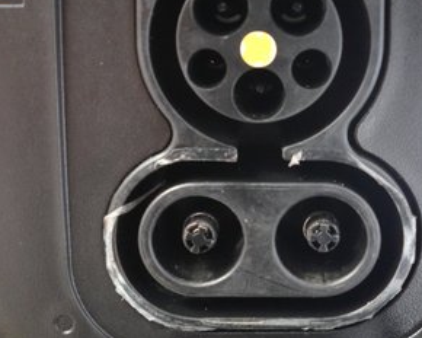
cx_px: 266
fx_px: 724
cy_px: 84
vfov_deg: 25.9
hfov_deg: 32.3
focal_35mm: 58
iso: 12800
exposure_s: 1/125
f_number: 2.8
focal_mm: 28
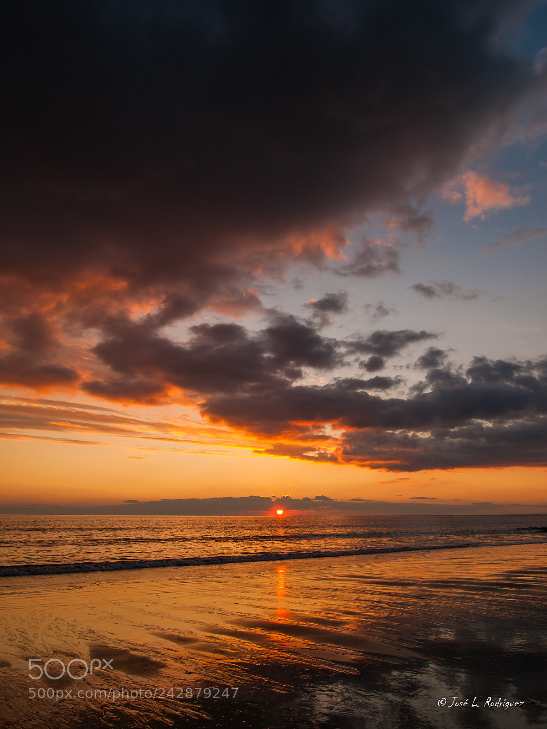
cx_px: 274
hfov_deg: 61.1
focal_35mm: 22
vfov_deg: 76.4
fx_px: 464
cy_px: 364
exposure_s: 1/40
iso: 100
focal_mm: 11
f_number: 8
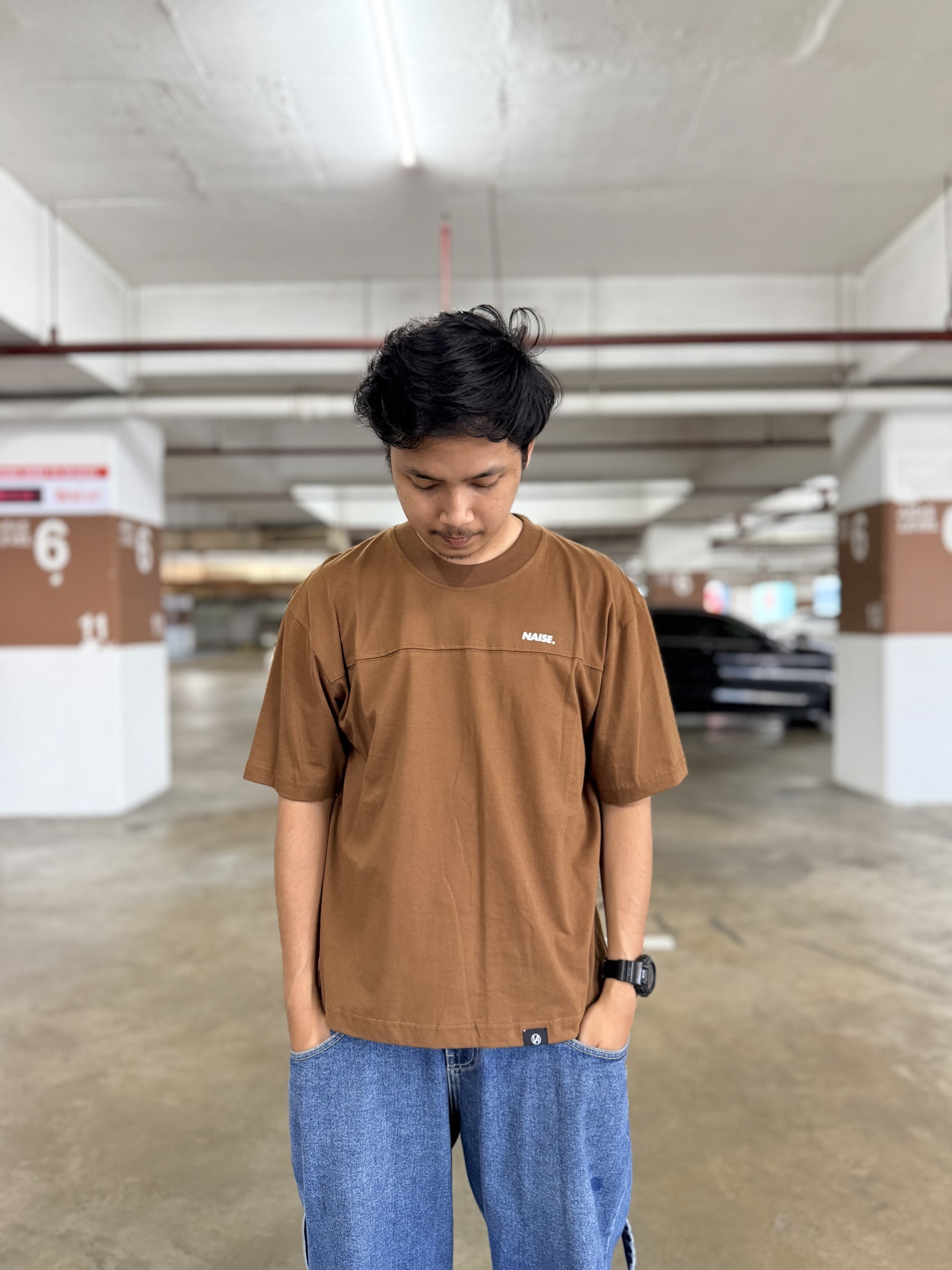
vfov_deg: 71.6
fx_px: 880
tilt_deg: -0.1
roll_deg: +0.6
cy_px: 635
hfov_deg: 56.8
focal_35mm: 24
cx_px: 476
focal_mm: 6.76
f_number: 1.78
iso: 500
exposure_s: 1/50
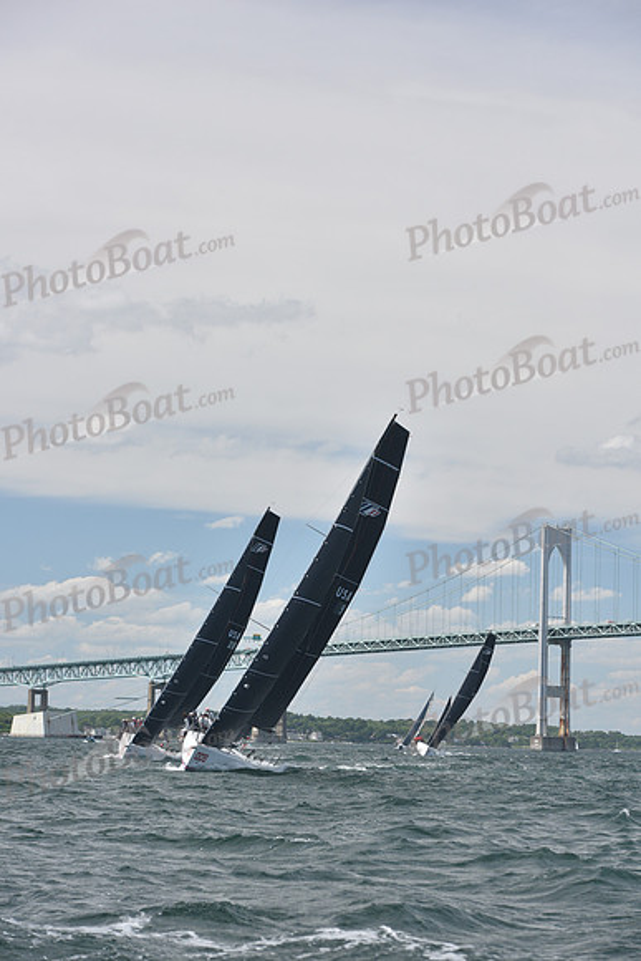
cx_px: 320
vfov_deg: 20.8
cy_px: 480
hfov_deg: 14.0
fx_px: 2616
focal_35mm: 98
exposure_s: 1/800
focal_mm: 98
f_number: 6.3
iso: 320
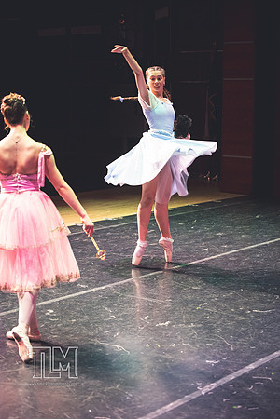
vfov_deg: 28.8
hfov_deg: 19.5
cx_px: 140
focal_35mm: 70
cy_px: 210
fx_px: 817
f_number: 2.8
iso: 5600
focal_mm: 70
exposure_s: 1/250
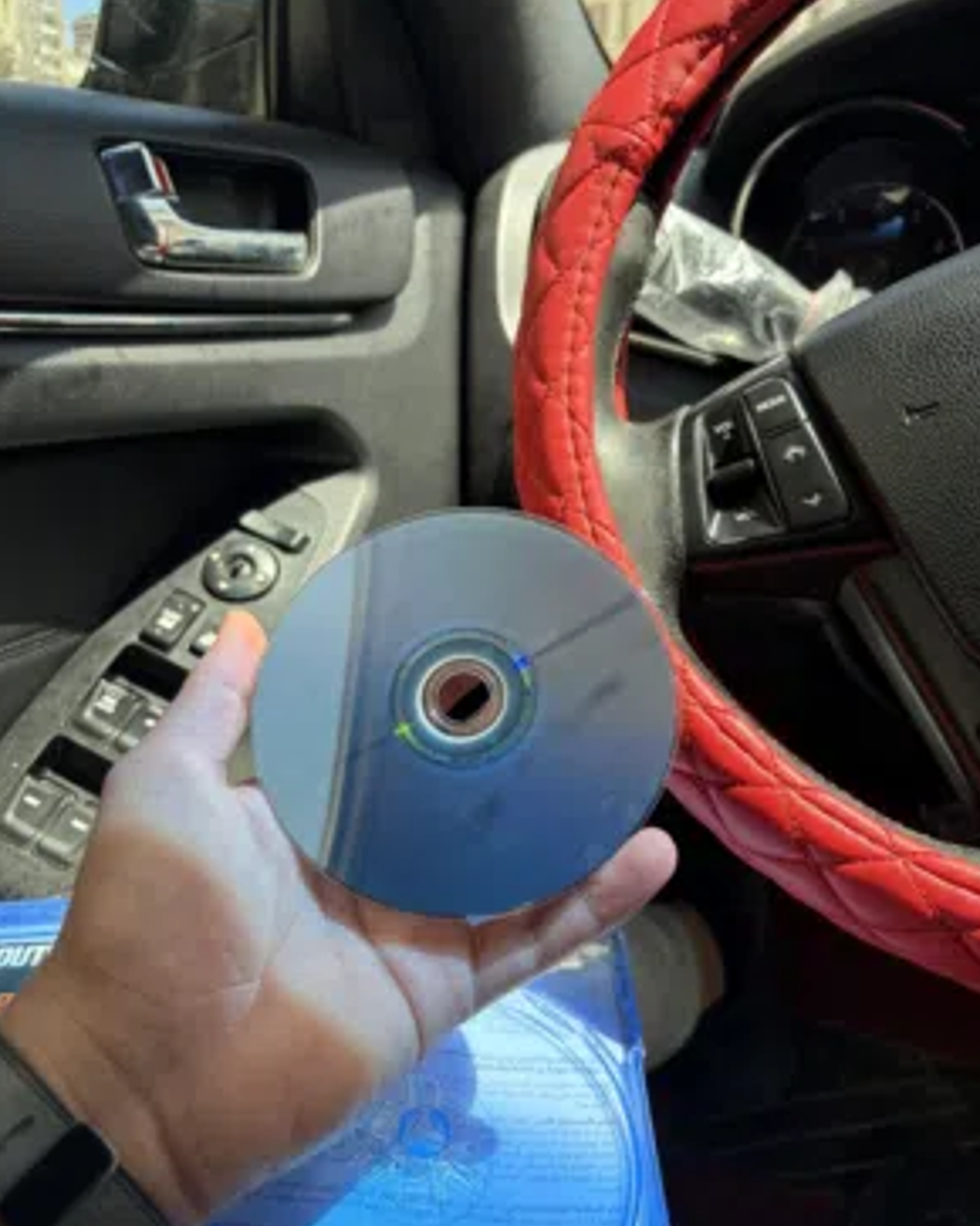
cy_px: 615
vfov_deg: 62.2
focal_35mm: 28
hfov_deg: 51.5
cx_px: 500
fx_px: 1016
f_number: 1.6
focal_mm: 5.96
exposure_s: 1/884
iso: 64
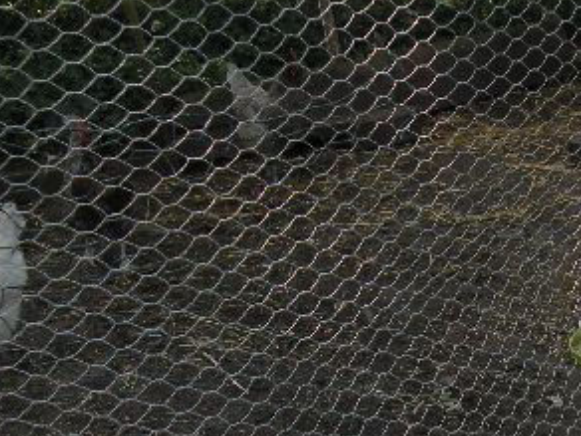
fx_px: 1242
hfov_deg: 25.5
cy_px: 137
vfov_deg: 19.8
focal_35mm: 74
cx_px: 519
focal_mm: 4.7
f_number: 2.8
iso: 100
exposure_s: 1/60
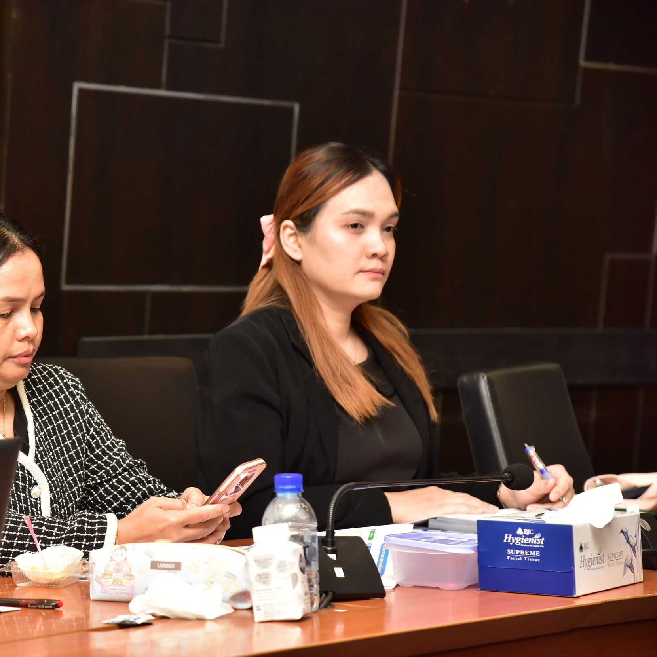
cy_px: 327
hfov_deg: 13.6
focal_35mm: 128
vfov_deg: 13.6
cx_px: 166
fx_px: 2749
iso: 2000
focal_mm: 100
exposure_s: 1/125
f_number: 5.6
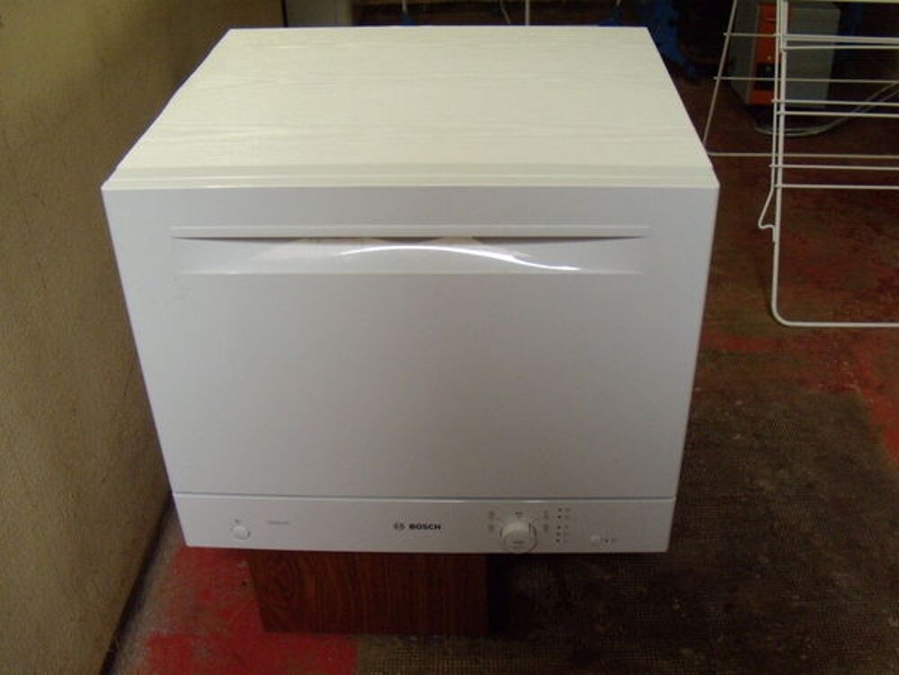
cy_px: 338
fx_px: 935
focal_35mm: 36
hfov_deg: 51.4
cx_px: 450
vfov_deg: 39.7
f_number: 3.6
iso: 400
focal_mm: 6.4
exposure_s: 1/40
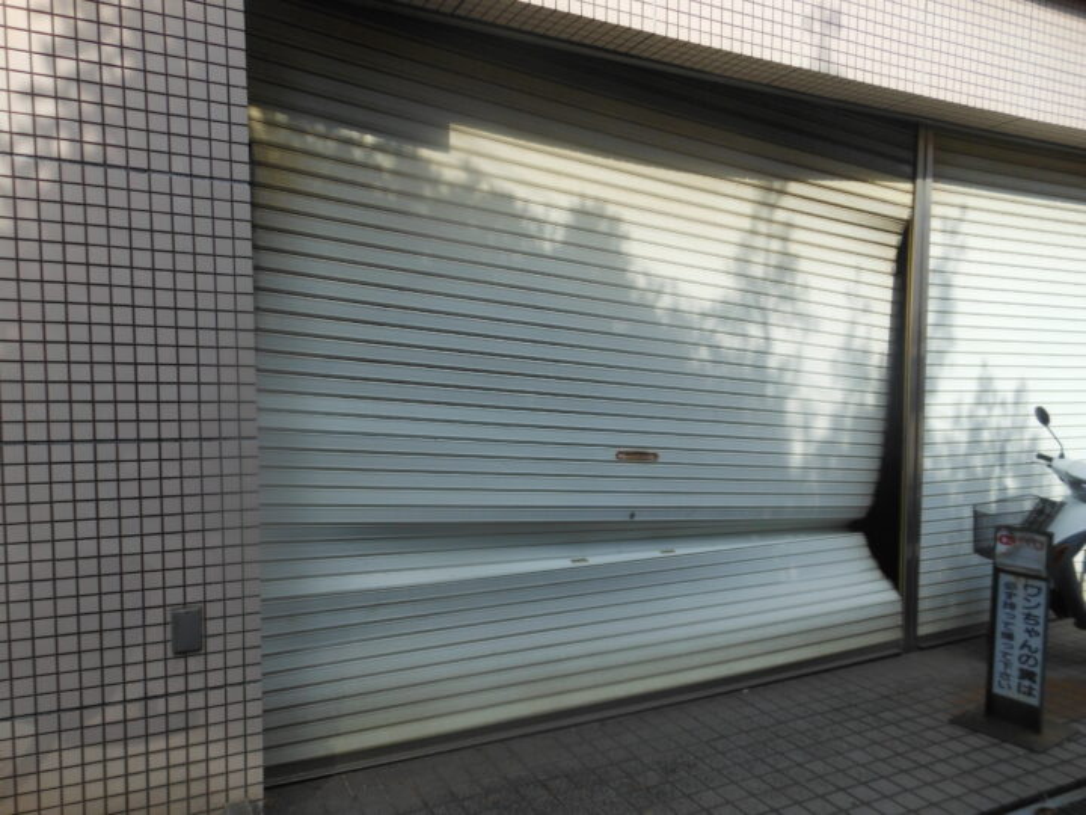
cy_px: 408
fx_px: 784
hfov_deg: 69.4
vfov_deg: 54.9
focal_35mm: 25
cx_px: 543
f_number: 3.2
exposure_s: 1/500
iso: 80
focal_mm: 4.5
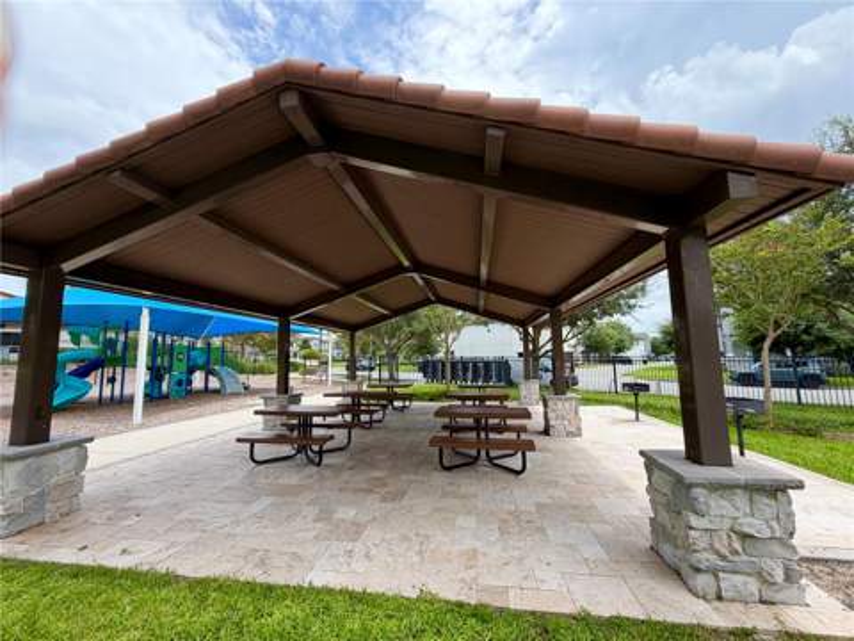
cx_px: 427
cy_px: 320
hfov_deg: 102.1
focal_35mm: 14
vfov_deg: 85.7
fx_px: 345
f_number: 2.2
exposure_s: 1/694
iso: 40
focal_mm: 2.22
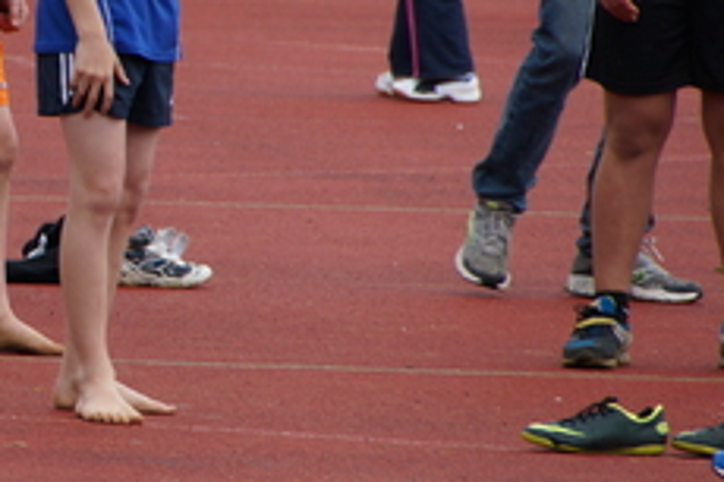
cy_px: 181
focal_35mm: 738
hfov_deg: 2.8
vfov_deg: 1.9
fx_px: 14831
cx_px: -85
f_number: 6.3
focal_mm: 210
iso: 400
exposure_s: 1/400
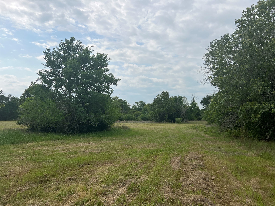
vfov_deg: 53.1
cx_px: 138
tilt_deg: +2.5
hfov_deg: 67.3
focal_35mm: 26
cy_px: 103
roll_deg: +0.9
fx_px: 207
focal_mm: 5.7
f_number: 1.5
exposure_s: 1/8000
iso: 50
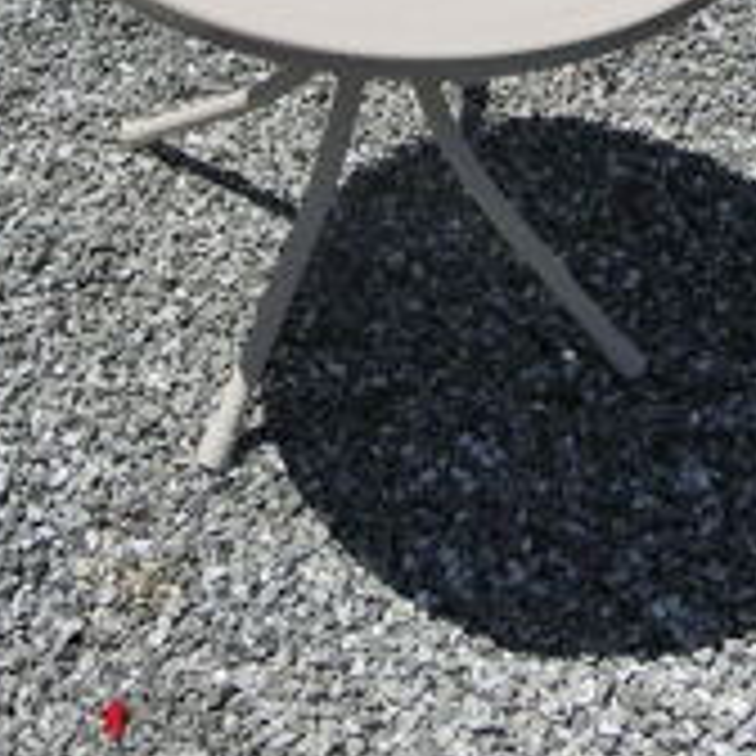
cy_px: 94
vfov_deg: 26.5
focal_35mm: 63
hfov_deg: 27.3
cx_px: 364
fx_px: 1557
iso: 80
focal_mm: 4.5
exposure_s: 1/800
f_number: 7
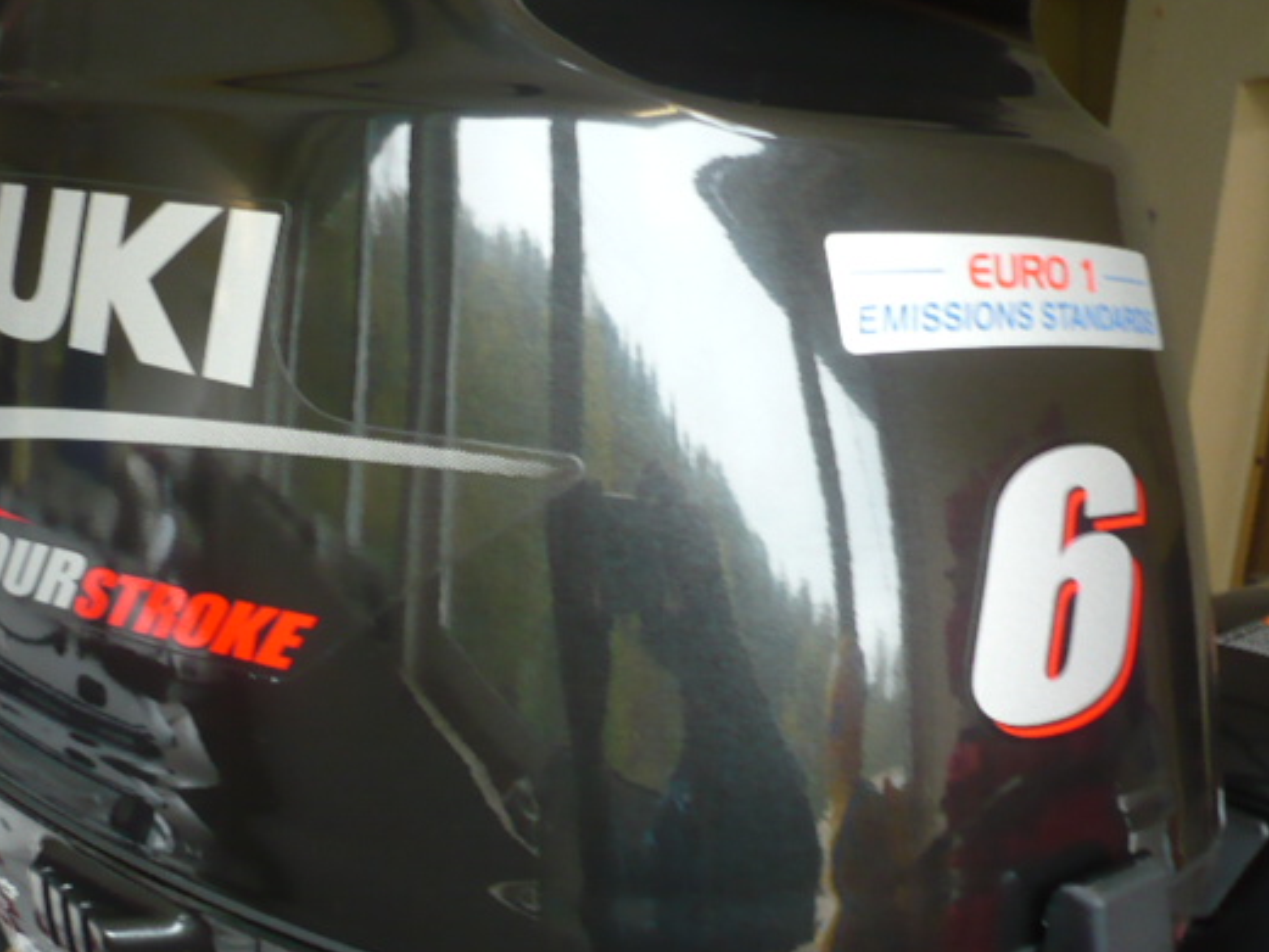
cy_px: 509
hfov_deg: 43.6
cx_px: 504
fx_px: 1577
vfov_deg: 33.6
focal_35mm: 43
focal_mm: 5.8
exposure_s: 1/8
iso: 200
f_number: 2.8
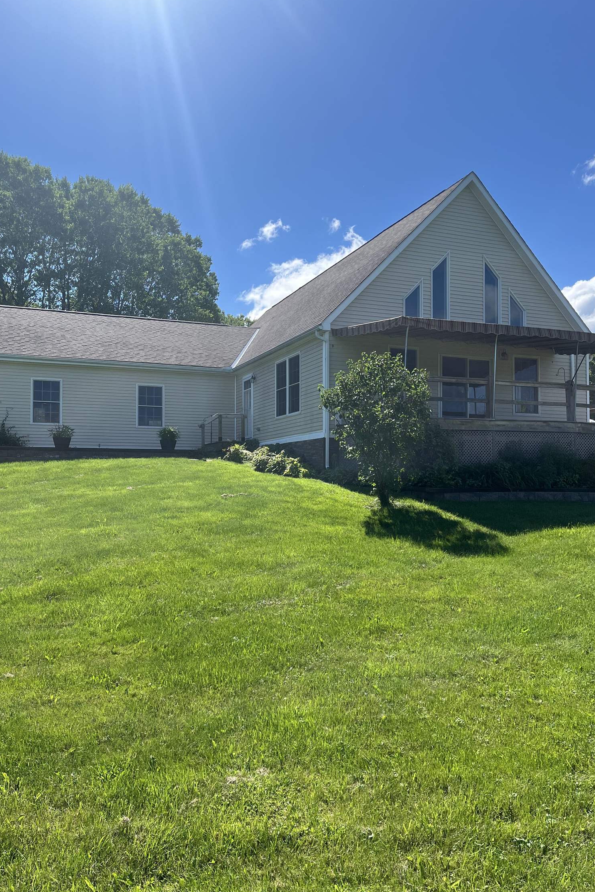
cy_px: 457
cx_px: 273
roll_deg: +0.2
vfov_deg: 65.5
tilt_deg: +2.0
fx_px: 694
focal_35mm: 28
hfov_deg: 46.3
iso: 50
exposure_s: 1/3623
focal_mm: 5.1
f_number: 1.6
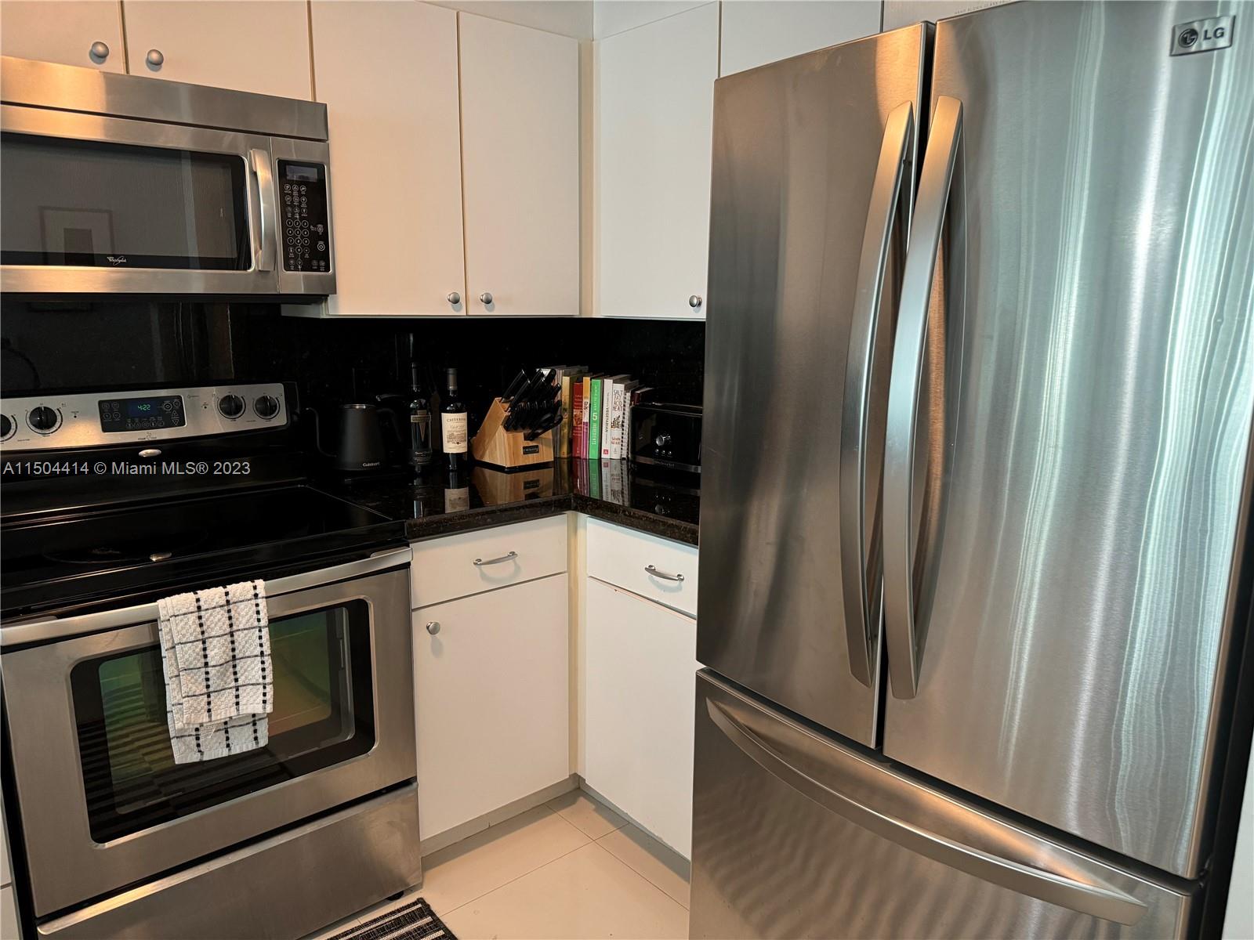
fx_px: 869
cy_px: 470
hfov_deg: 71.6
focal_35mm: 24
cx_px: 627
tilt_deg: -11.4
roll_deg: +0.1
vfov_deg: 56.8
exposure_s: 1/60
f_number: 1.78
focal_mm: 6.86
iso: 400
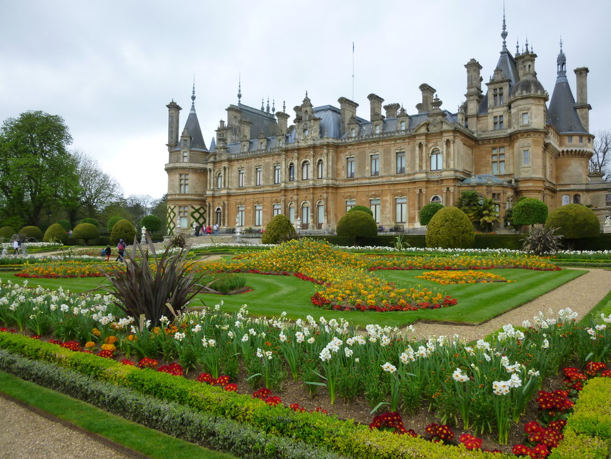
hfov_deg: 65.2
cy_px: 233
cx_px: 327
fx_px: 477
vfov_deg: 51.4
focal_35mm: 27
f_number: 3.1
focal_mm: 4.5
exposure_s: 1/320
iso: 160
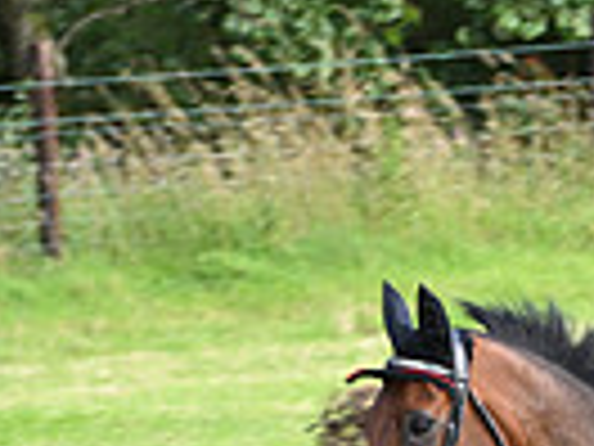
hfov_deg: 2.3
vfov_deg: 1.8
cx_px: 1184
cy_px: 633
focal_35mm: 847
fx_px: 14534
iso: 500
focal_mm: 200
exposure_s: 1/160
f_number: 9
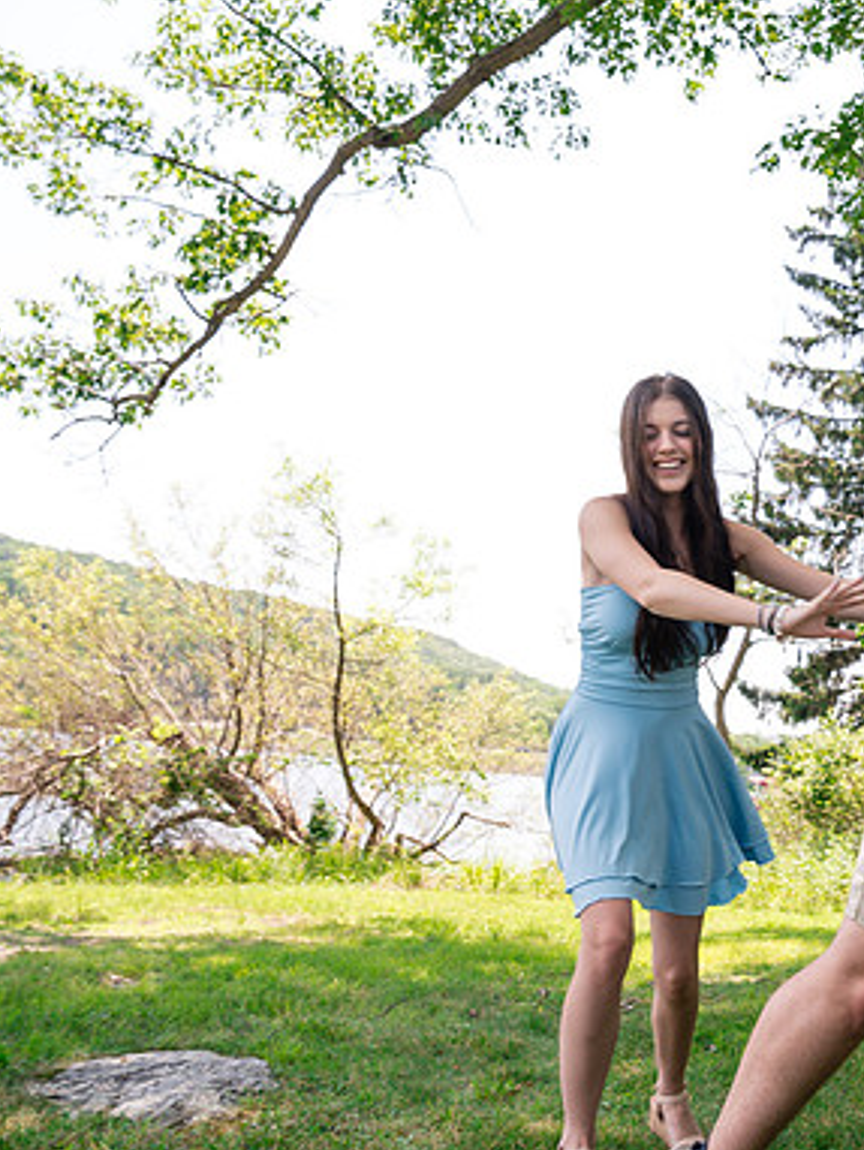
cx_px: 825
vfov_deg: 52.6
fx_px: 1163
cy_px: 580
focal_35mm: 35
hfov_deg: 37.3
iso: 250
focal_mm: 24
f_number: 5.6
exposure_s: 1/250
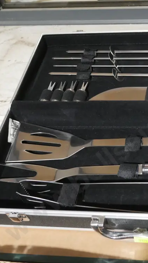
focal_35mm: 56
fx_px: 391
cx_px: 151
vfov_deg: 37.2
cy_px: 130
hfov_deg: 20.7
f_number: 4.5
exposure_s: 1/60
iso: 2500
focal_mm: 19
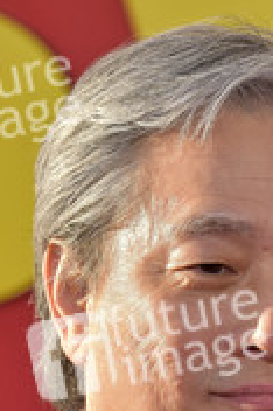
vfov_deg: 5.3
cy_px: 462
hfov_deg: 3.5
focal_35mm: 387
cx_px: 216
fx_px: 4410
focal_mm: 170
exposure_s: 1/1600
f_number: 6.3
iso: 800
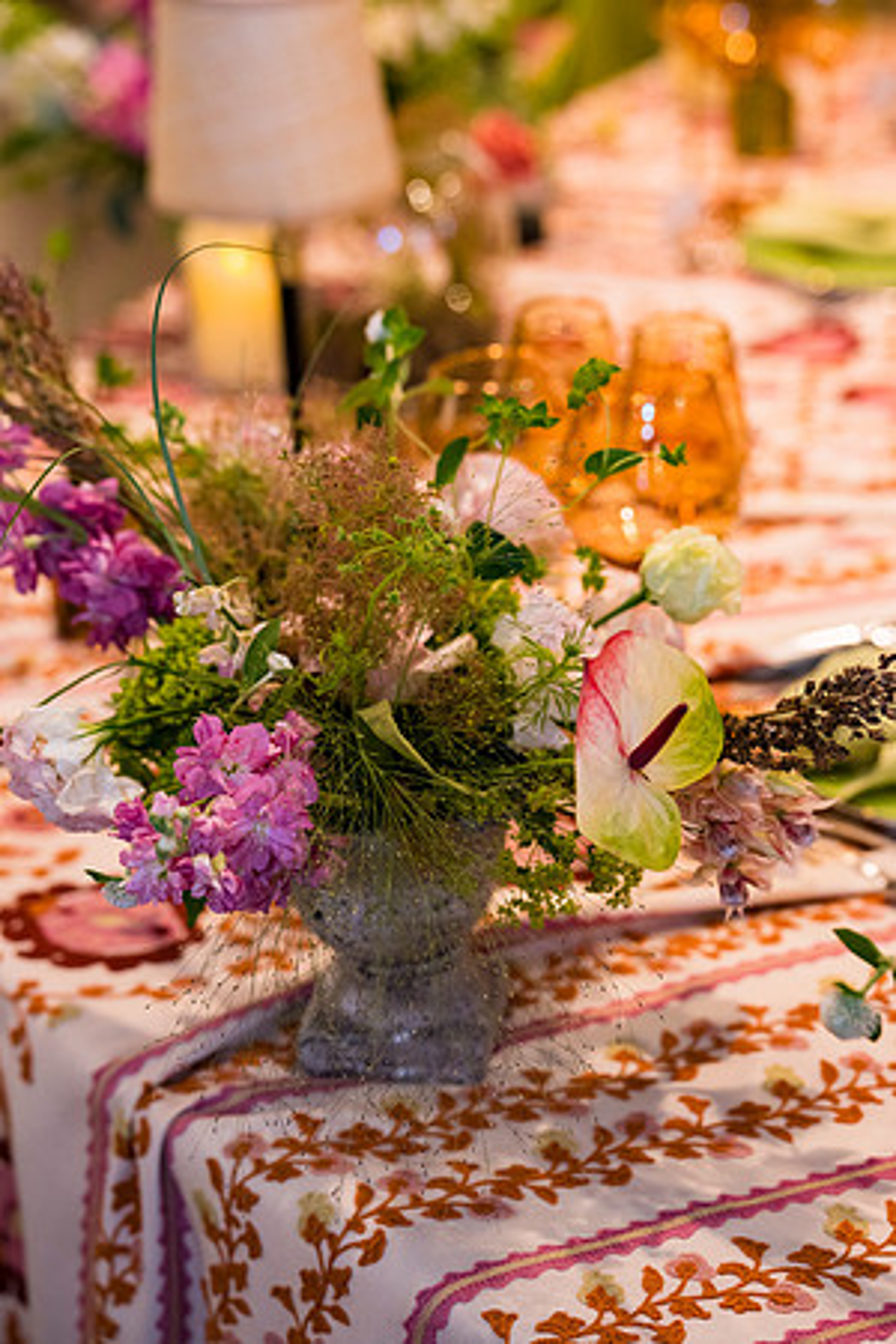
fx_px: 2912
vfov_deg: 26.0
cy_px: 672
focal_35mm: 78
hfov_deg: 17.5
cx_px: 448
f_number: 3.5
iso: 1000
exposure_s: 1/100
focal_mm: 78
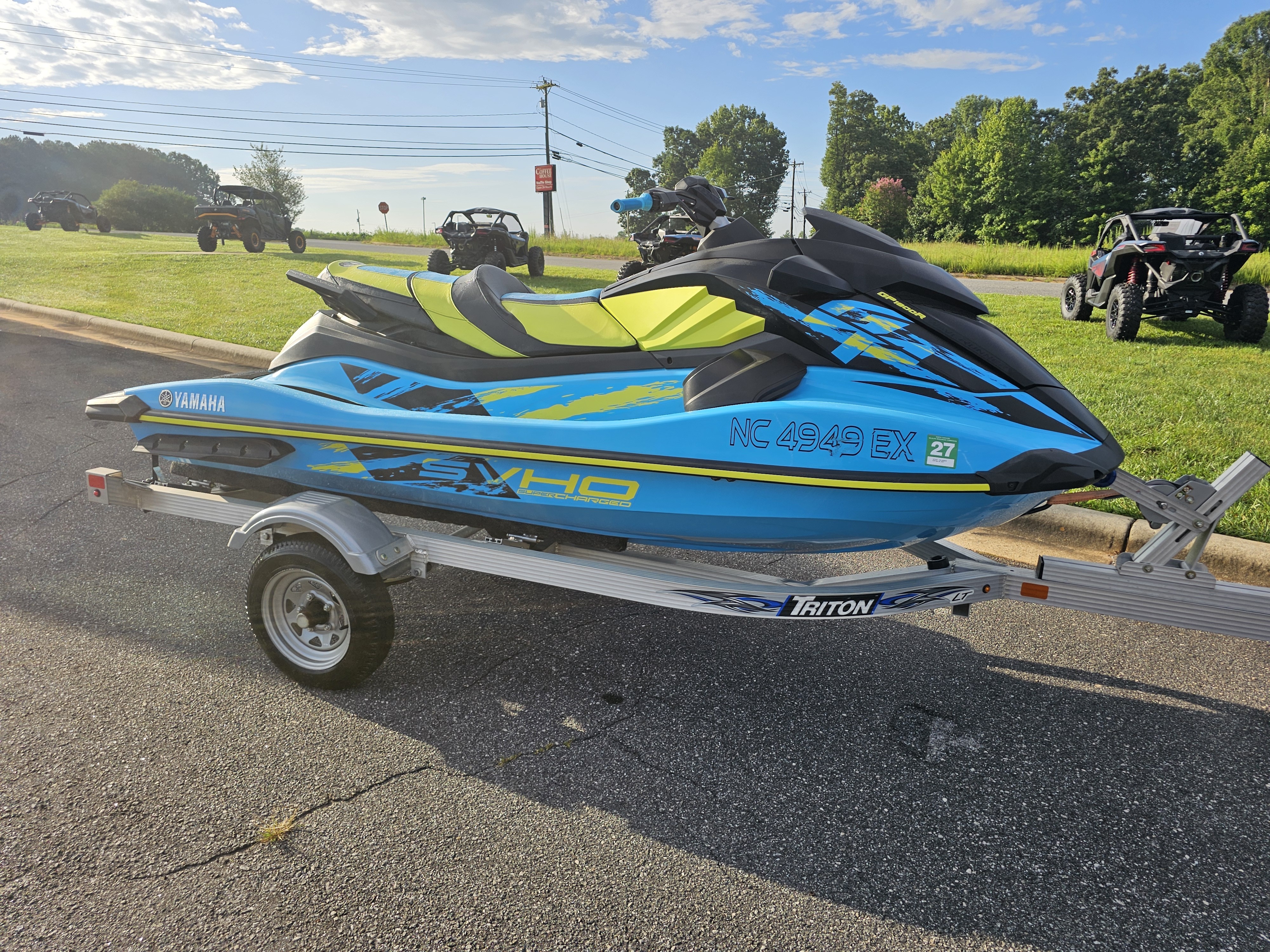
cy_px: 476
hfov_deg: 73.9
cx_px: 635
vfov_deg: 58.9
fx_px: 844
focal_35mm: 23
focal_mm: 6.3
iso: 10
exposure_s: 1/550
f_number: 1.7
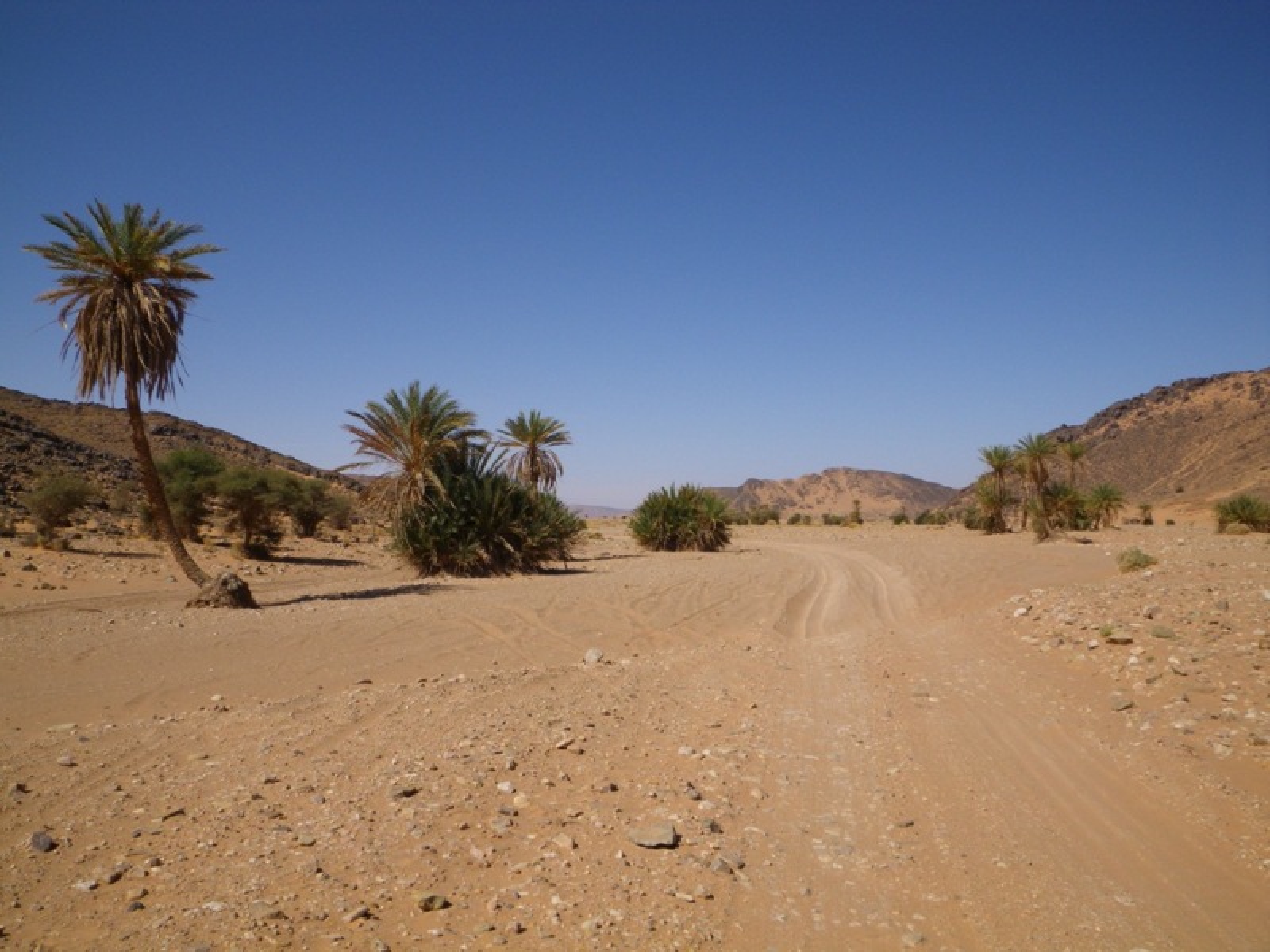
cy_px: 476
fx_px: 1027
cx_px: 635
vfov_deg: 49.7
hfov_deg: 63.4
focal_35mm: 28
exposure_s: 1/800
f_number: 4.2
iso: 64
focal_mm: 5
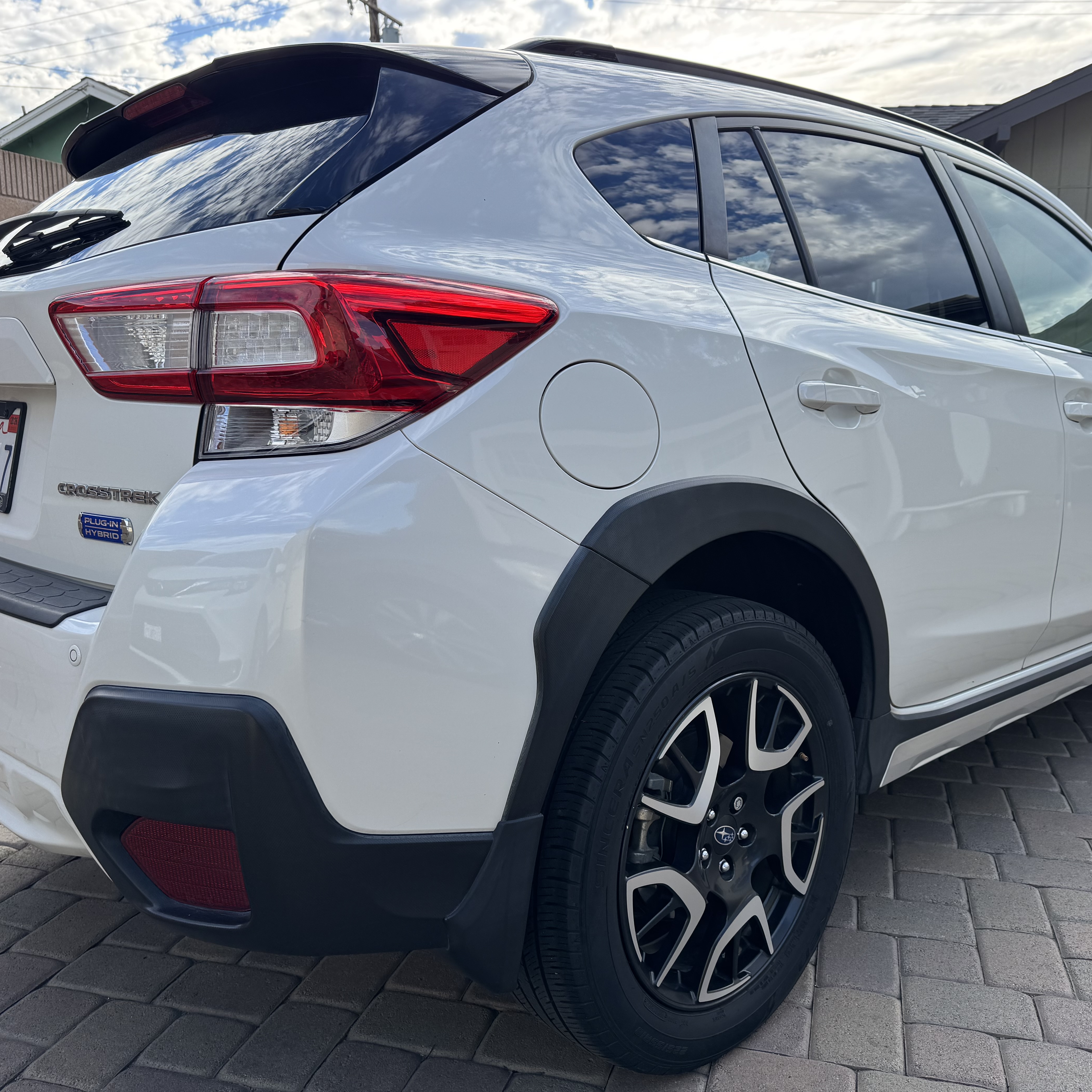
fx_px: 1035
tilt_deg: -11.0
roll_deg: -0.4
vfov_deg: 55.6
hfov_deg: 55.6
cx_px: 569
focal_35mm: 29
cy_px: 539
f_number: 1.78
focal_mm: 6.76
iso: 80
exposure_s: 1/1285
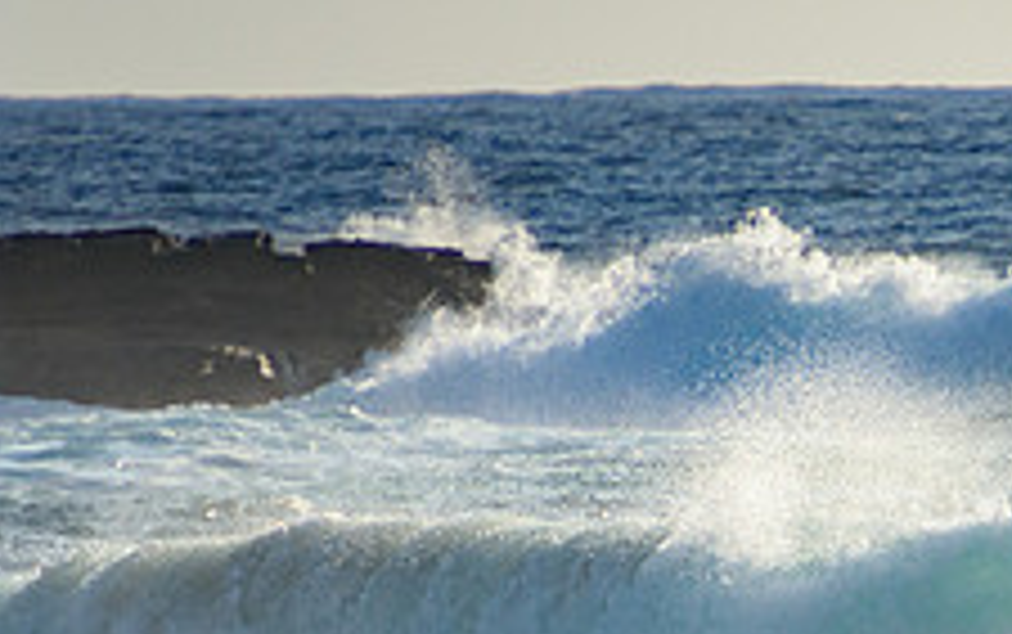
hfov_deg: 1.4
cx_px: 1300
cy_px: 749
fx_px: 42367
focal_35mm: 1535
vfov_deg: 0.9
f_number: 5.6
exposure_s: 1/2000
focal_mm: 390
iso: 320
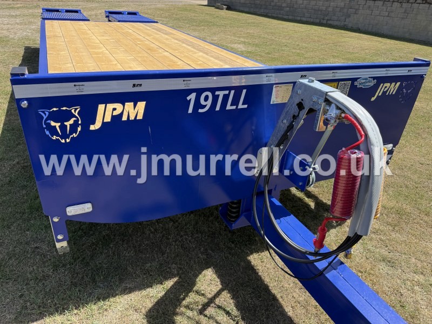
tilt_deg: -28.6
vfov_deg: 56.8
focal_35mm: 24
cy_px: 162
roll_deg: -3.4
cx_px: 216
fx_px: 300
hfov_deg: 71.6
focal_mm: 6.76
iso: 100
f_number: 1.78
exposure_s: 1/2000
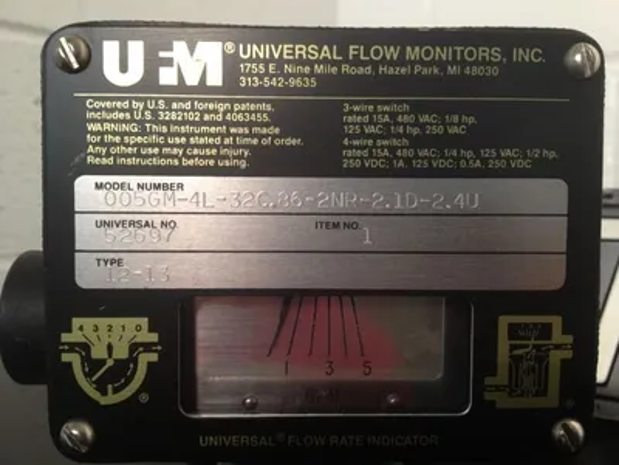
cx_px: 310
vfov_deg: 40.7
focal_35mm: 35
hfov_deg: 52.6
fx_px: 626
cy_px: 232
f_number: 2.4
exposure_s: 1/20
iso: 80
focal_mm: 4.28
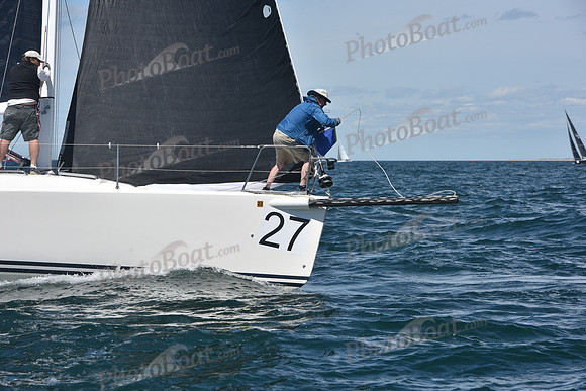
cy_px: 196
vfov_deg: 9.8
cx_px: 293
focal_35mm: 140
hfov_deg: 14.7
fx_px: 2279
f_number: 11
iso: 250
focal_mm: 140
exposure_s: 1/800
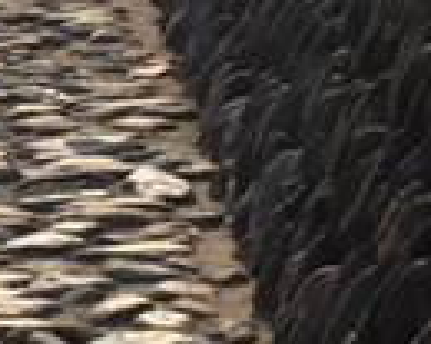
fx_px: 7080
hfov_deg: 3.4
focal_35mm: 555
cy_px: -476
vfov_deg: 2.8
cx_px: -1134
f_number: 9
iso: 400
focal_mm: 42.5
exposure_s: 1/350
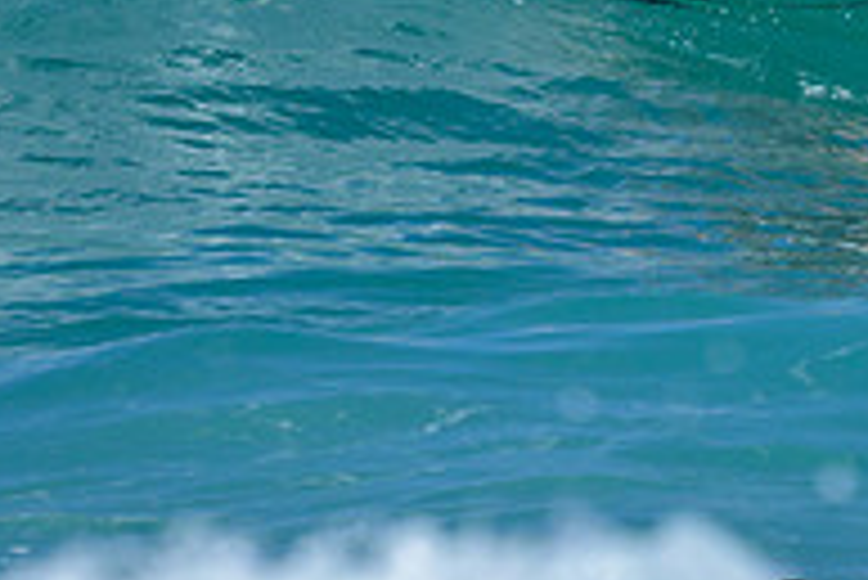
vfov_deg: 0.4
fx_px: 79696
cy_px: -365
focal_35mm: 3303
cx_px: 656
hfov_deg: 0.6
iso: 280
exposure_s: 1/2500
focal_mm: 800
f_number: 6.3
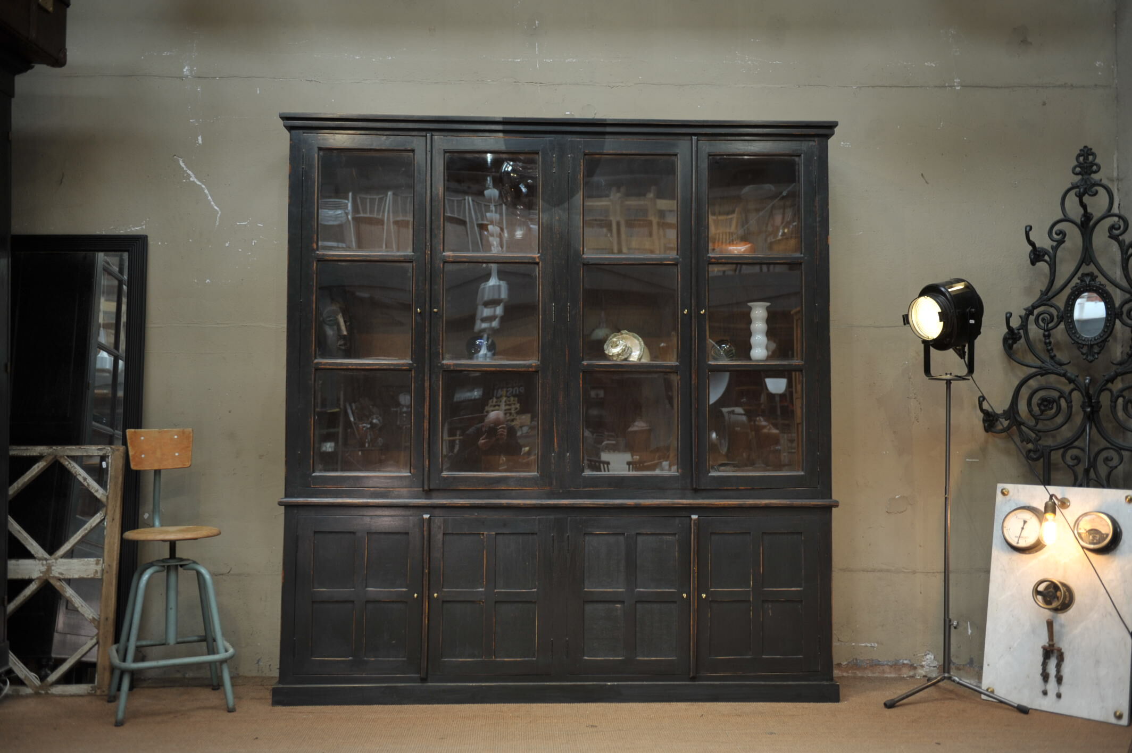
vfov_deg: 37.8
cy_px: 376
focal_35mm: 35
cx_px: 566
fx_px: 1100
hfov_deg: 54.5
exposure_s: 1/50
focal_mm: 35
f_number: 2.8
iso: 400
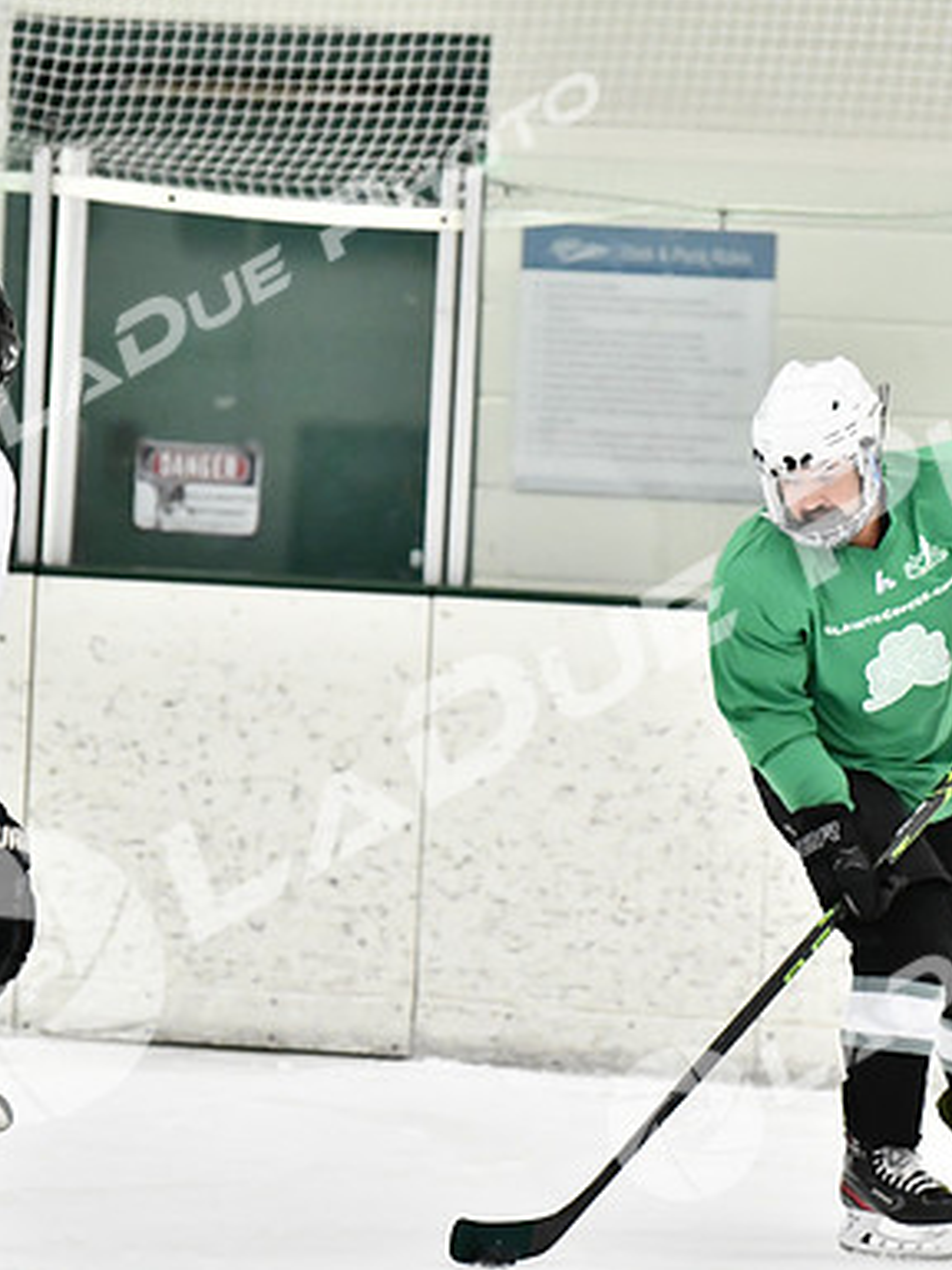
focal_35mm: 283
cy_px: 637
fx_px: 10377
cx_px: 602
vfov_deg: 7.0
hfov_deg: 5.3
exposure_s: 1/1250
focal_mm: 130
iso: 5000
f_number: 2.8
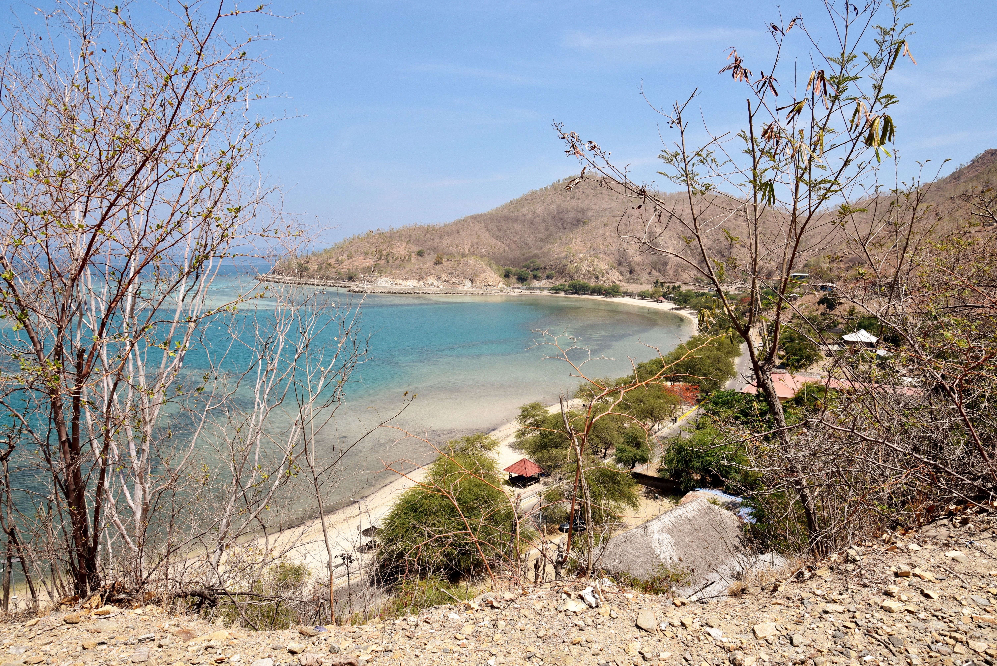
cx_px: 498
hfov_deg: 73.7
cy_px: 333
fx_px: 665
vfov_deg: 53.2
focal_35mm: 24
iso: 280
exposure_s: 1/500
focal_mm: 24
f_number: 11
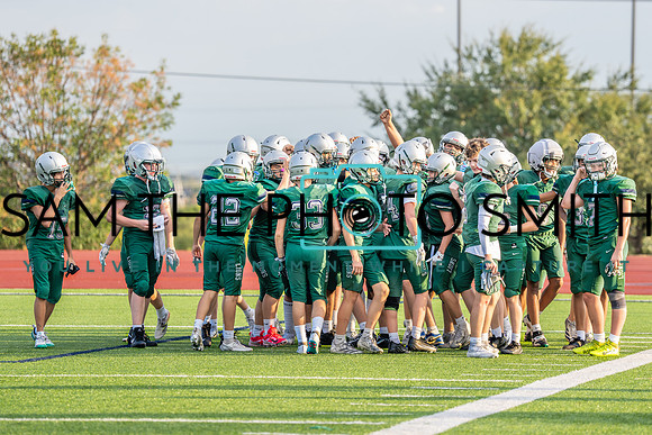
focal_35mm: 198
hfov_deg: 10.4
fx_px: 3592
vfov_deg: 6.9
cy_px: 172
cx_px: 388
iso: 500
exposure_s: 1/1600
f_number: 2.8
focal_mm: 139
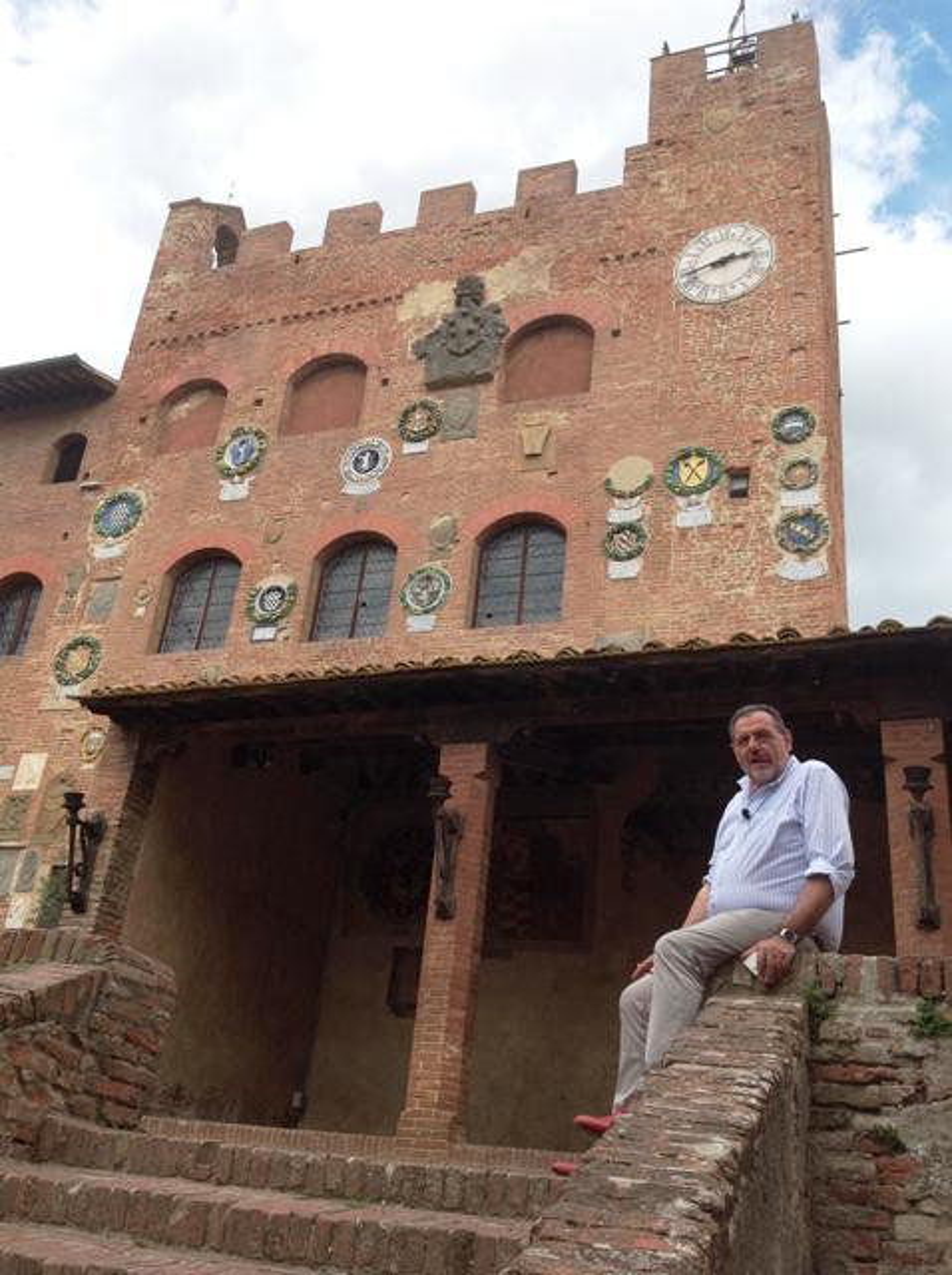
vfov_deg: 52.7
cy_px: 638
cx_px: 476
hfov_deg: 40.6
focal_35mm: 35
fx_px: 1287
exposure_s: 1/775
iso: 50
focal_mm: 4.28
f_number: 2.4
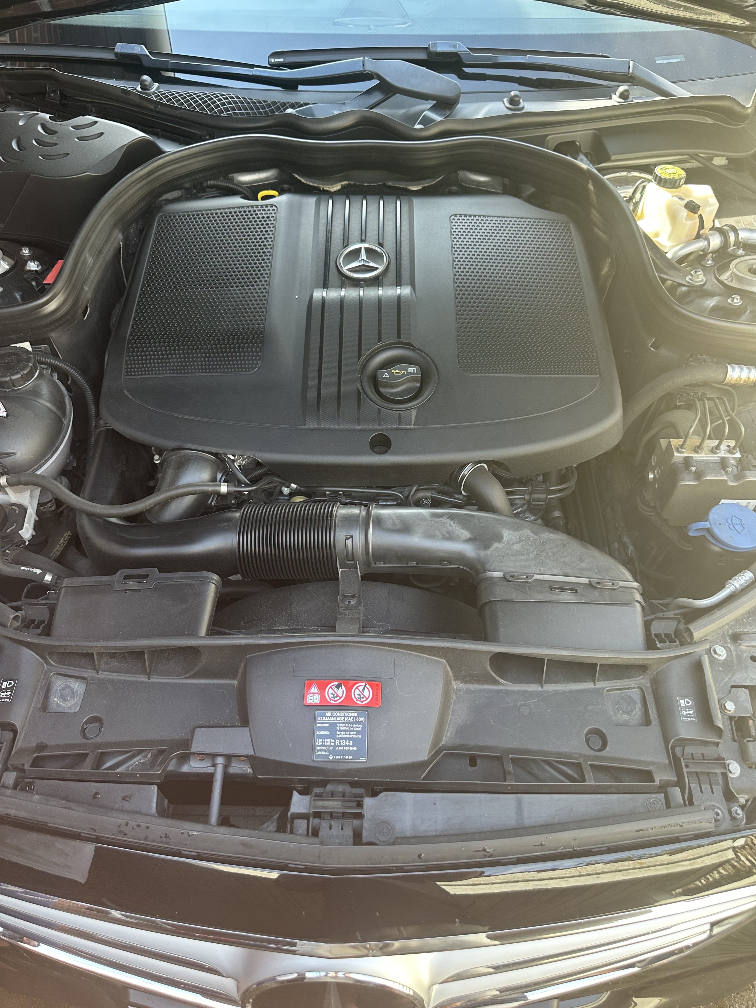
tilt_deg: -51.6
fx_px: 699
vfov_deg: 71.6
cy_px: 504
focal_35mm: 24
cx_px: 378
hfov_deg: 56.8
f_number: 1.78
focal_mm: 6.86
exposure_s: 1/121
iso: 100
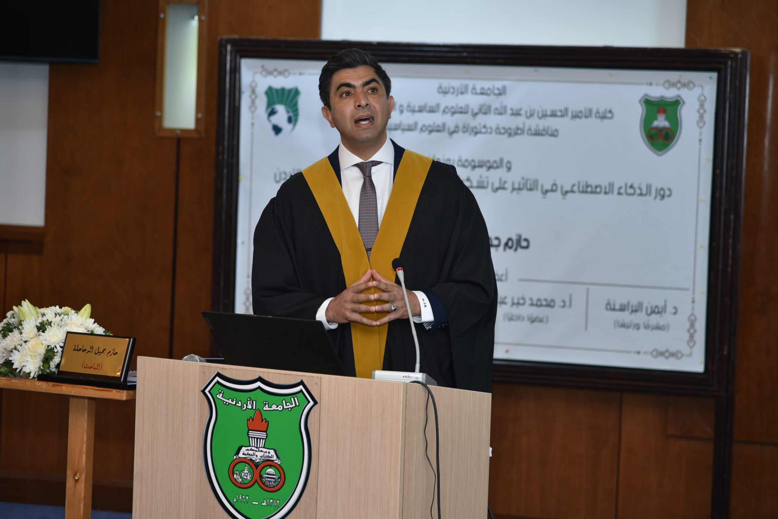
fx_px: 2594
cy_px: 260
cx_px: 389
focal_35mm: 120
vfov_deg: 11.4
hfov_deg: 17.1
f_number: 4
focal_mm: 120
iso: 400
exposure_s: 1/125
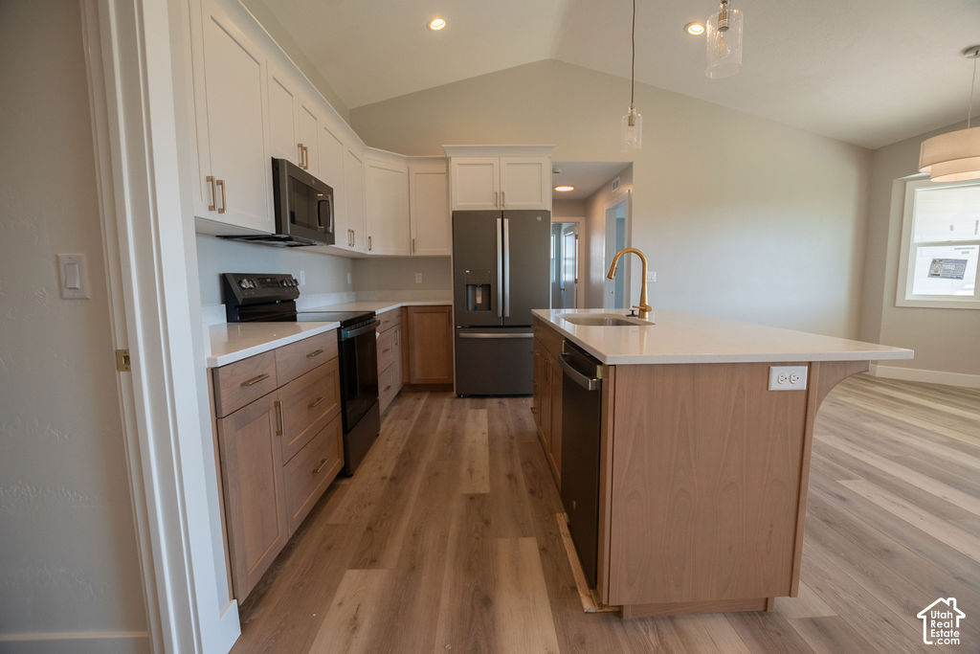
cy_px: 327
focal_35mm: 15
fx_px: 408
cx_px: 490
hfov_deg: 100.4
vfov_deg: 77.3
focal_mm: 10
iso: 125
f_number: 4
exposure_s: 1/200
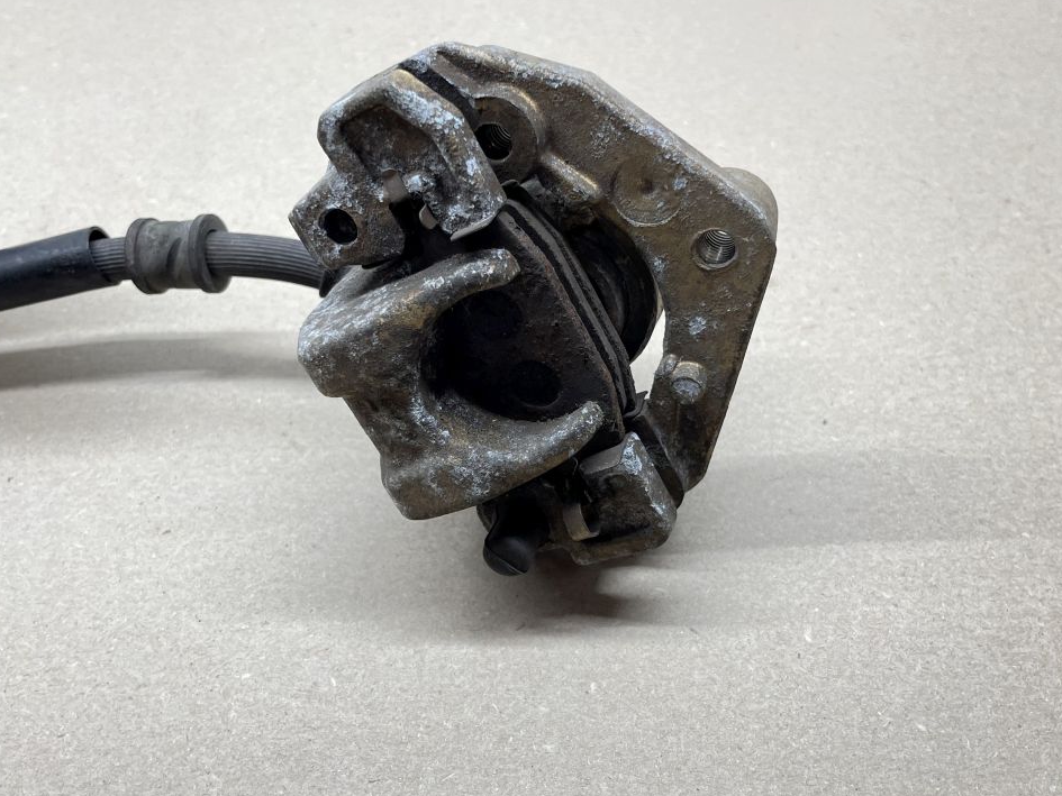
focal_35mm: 33
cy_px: 382
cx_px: 536
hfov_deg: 55.3
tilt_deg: -48.2
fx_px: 1013
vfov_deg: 42.9
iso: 100
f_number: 1.6
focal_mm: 4.2
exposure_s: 1/100
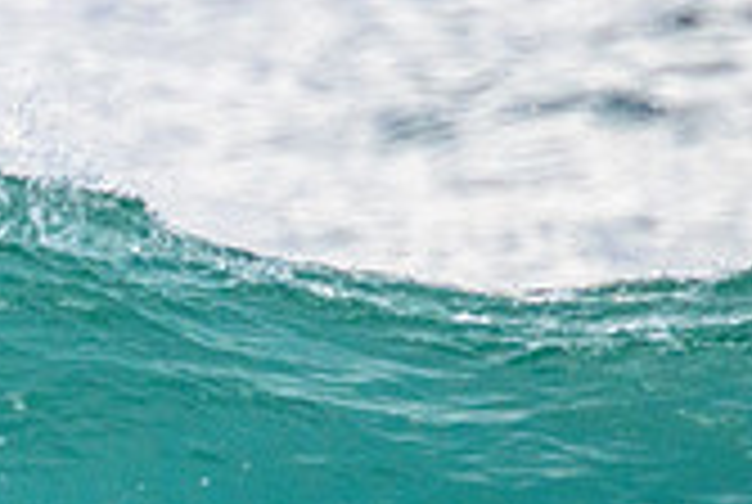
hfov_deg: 0.6
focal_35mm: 3274
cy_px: 782
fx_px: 68511
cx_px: -322
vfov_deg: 0.4
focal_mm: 800
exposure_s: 1/2000
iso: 1800
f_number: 11
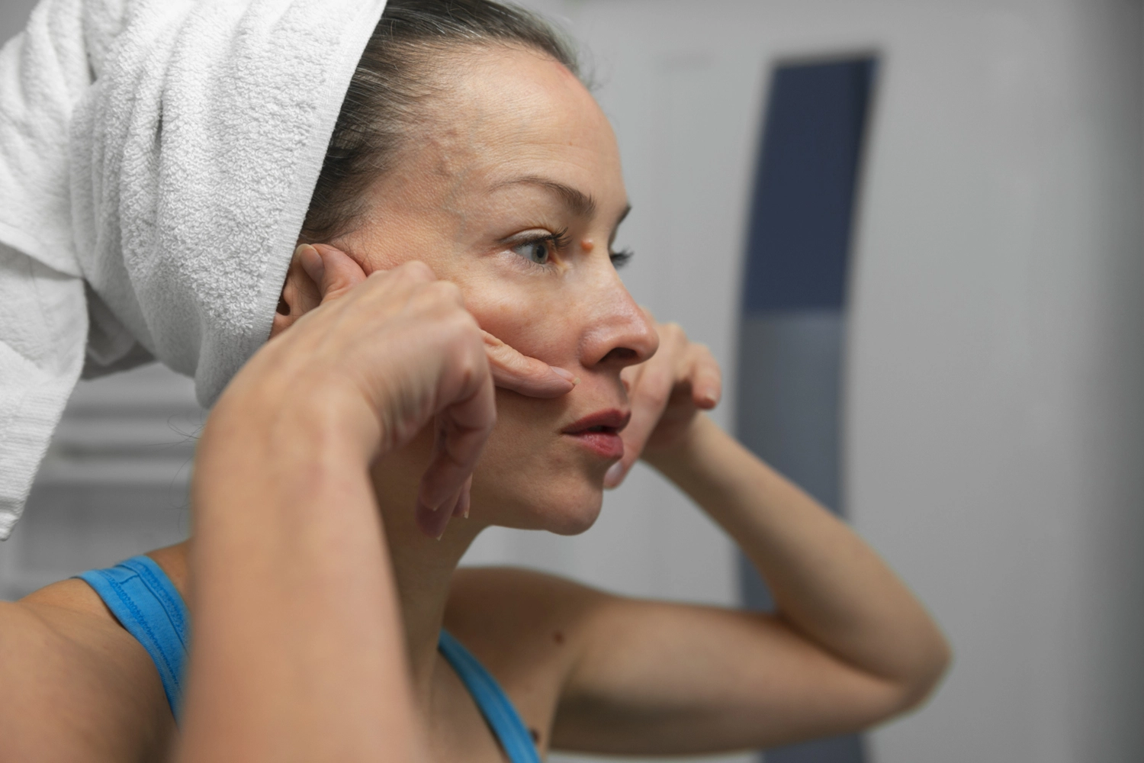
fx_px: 1271
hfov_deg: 48.5
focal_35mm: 40
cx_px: 572
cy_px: 382
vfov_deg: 33.4
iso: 400
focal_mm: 40
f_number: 2.8
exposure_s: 1/40
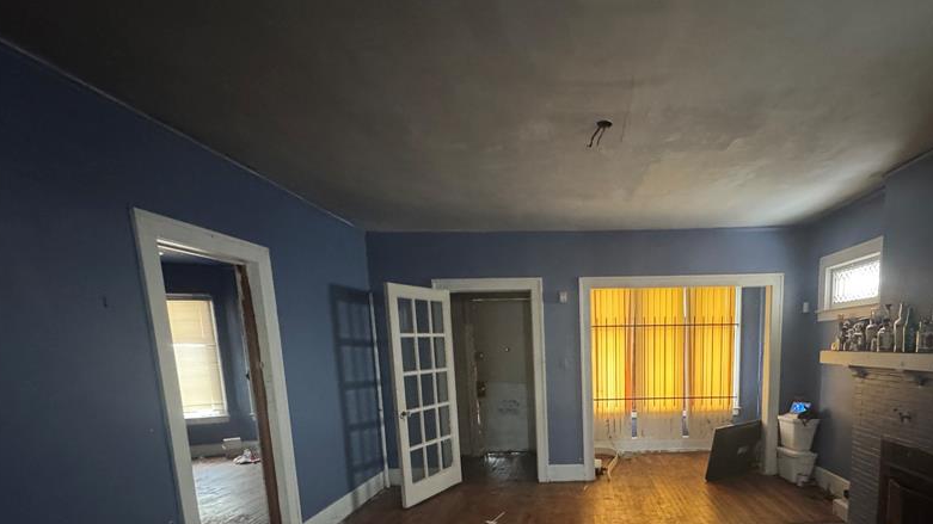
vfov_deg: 52.3
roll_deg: +0.5
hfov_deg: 84.6
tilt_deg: -8.9
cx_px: 594
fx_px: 495
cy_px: 419
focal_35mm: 20
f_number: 2.2
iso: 1000
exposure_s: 1/40
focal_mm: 2.22
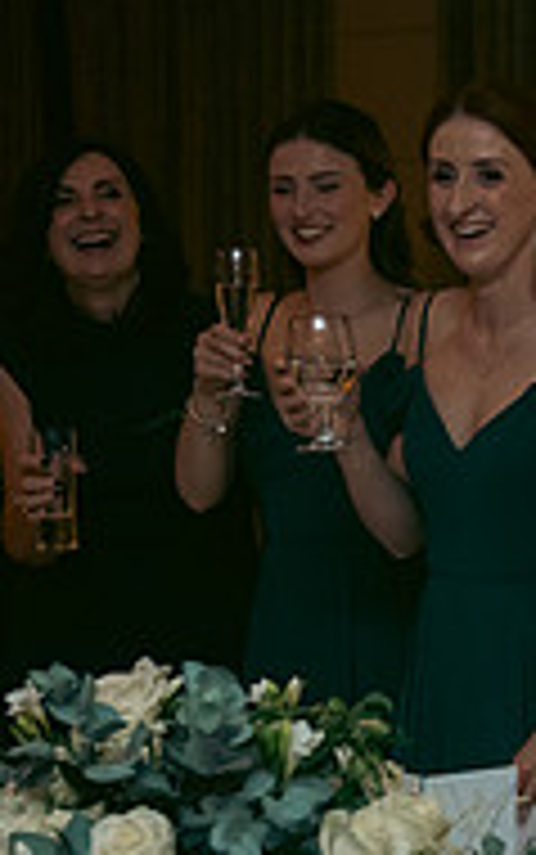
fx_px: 3267
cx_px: 1090
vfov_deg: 14.9
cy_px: 380
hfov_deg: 8.8
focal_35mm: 140
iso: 800
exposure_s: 1/160
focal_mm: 45
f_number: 3.5
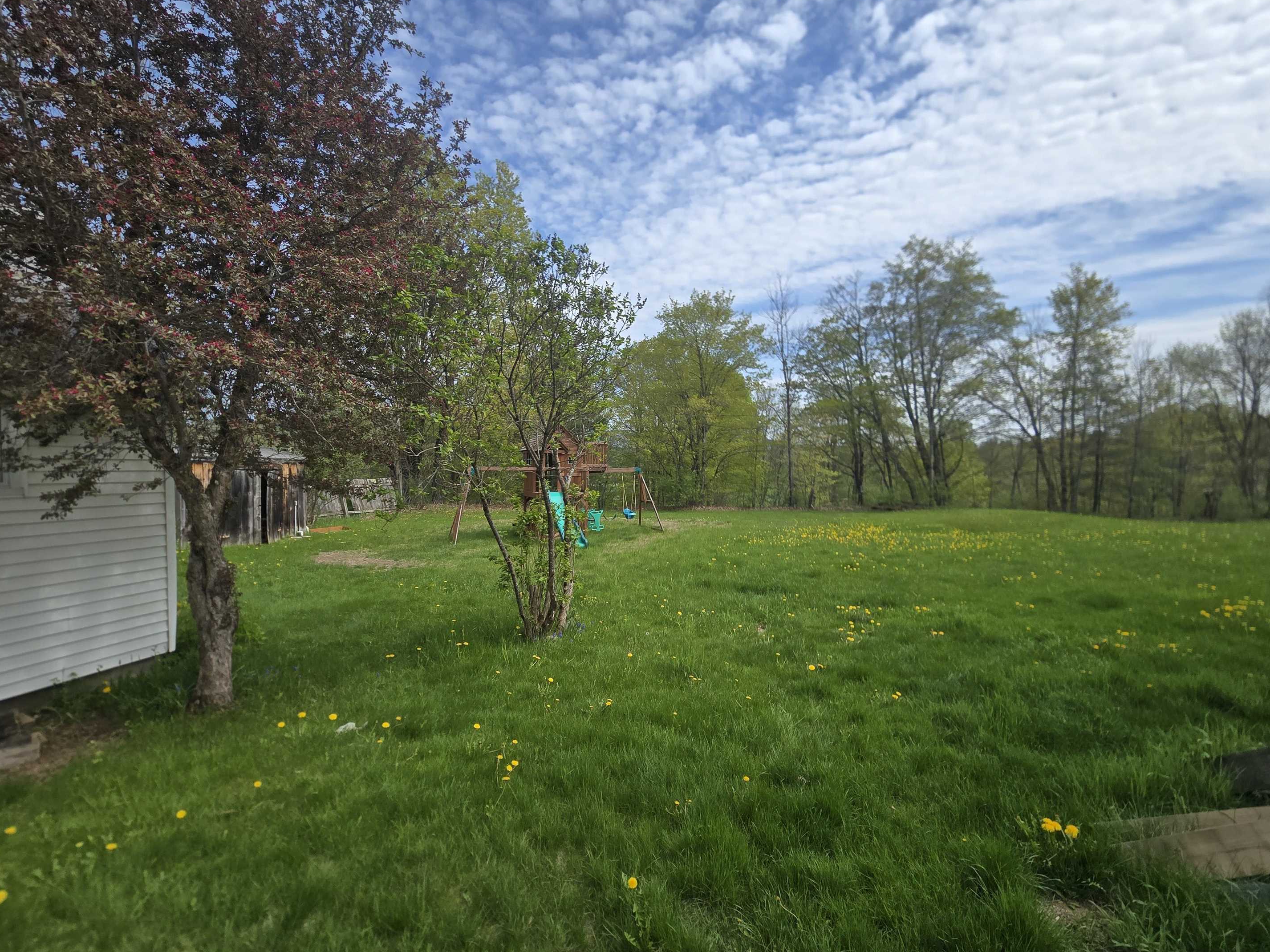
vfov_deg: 85.7
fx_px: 514
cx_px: 631
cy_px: 486
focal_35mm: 14
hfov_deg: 102.1
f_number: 2.2
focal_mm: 2.2
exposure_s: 1/1904
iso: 50
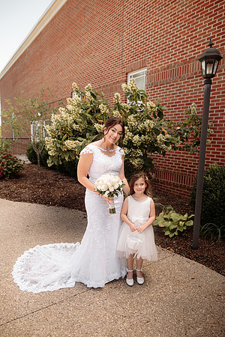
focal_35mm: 24
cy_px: 168
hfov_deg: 53.1
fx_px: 225
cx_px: 112
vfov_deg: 73.7
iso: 160
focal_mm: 24
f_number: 2.8
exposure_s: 1/500
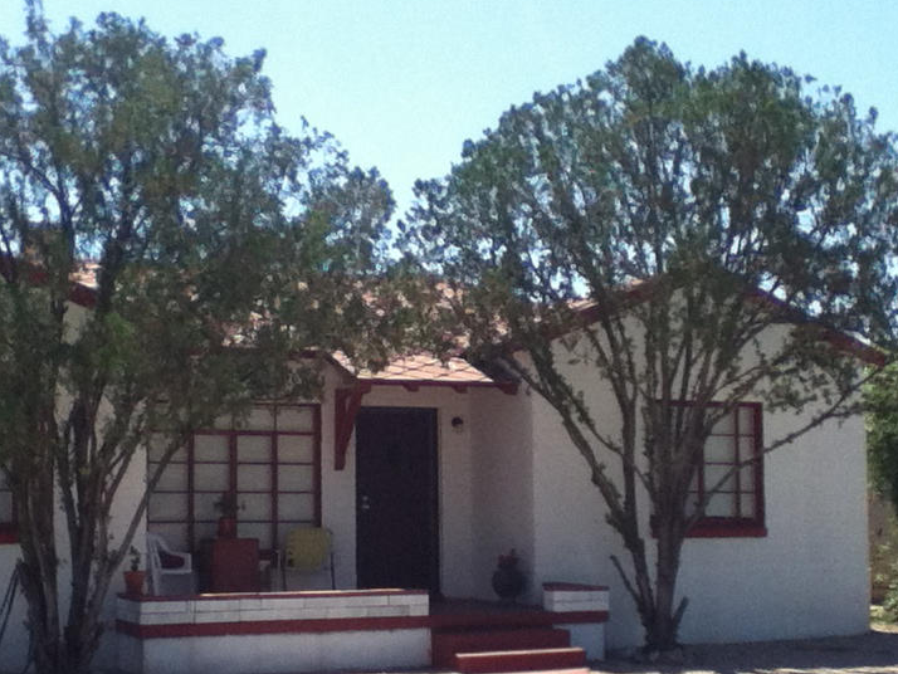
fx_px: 1116
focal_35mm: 43
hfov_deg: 43.8
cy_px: 444
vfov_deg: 33.4
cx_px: 401
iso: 80
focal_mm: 3.85
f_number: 2.4
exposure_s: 1/1127
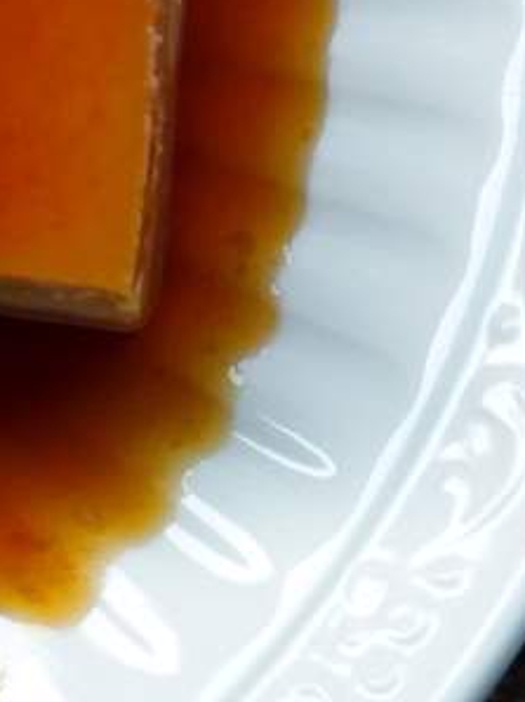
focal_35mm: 344
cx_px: -627
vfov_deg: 5.7
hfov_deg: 4.2
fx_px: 6966
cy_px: -278
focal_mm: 32
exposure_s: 1/80
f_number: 3.8
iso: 400
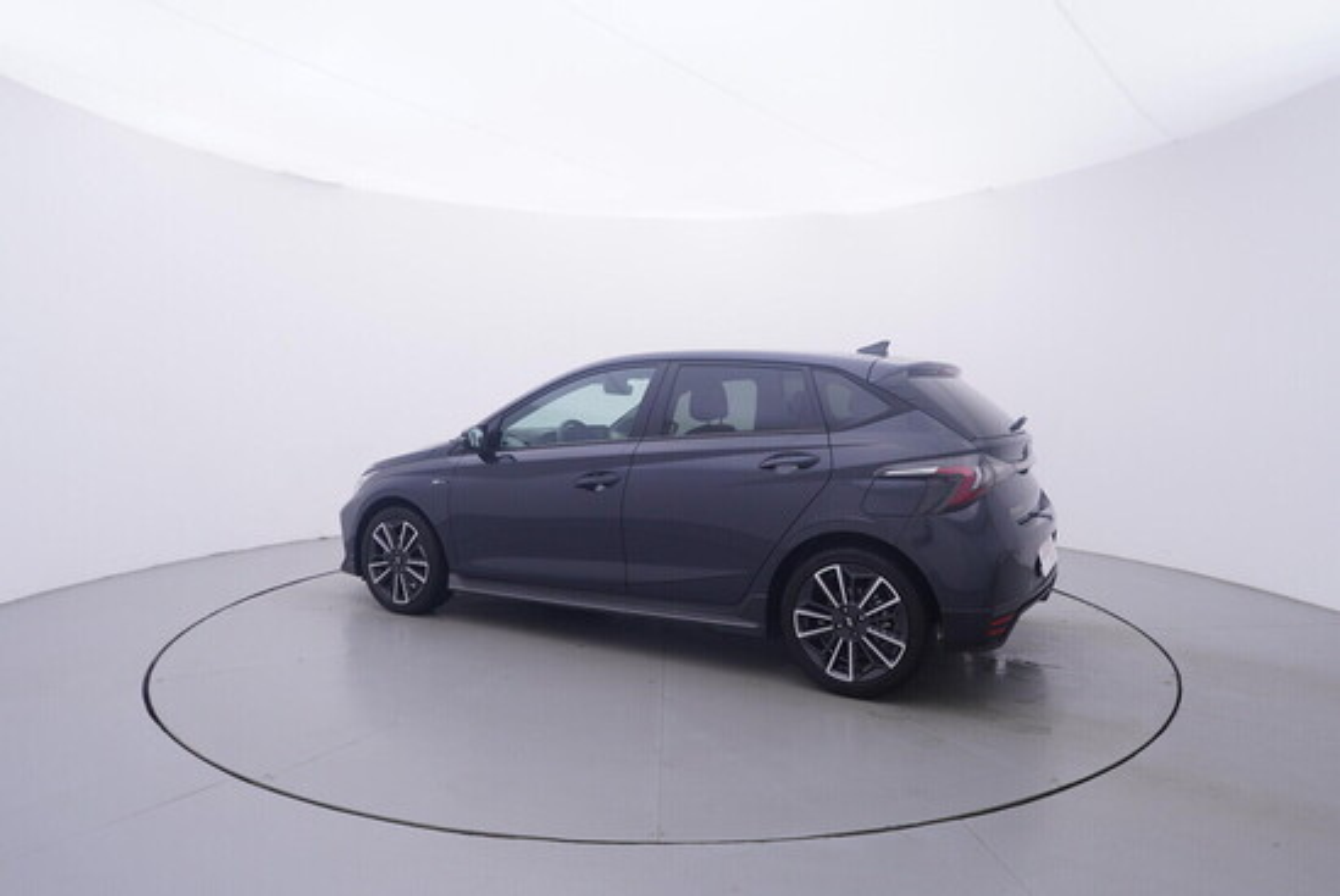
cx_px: 670
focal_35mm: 22
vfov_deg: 56.2
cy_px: 448
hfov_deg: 77.3
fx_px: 838
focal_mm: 15
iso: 200
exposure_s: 1/80
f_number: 5
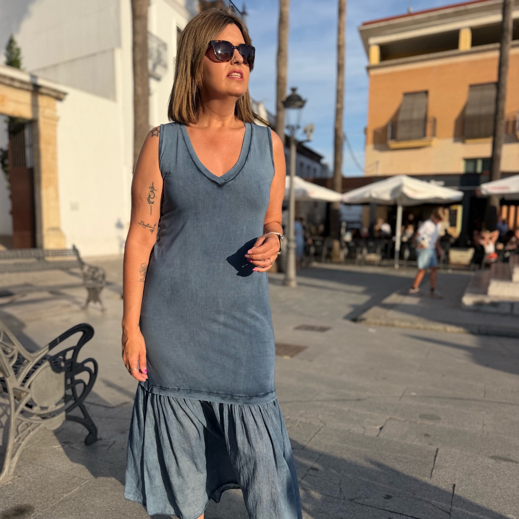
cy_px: 289
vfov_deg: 55.5
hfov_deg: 55.6
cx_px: 253
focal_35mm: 29
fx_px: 492
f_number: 1.78
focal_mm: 6.76
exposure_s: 1/3584
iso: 80
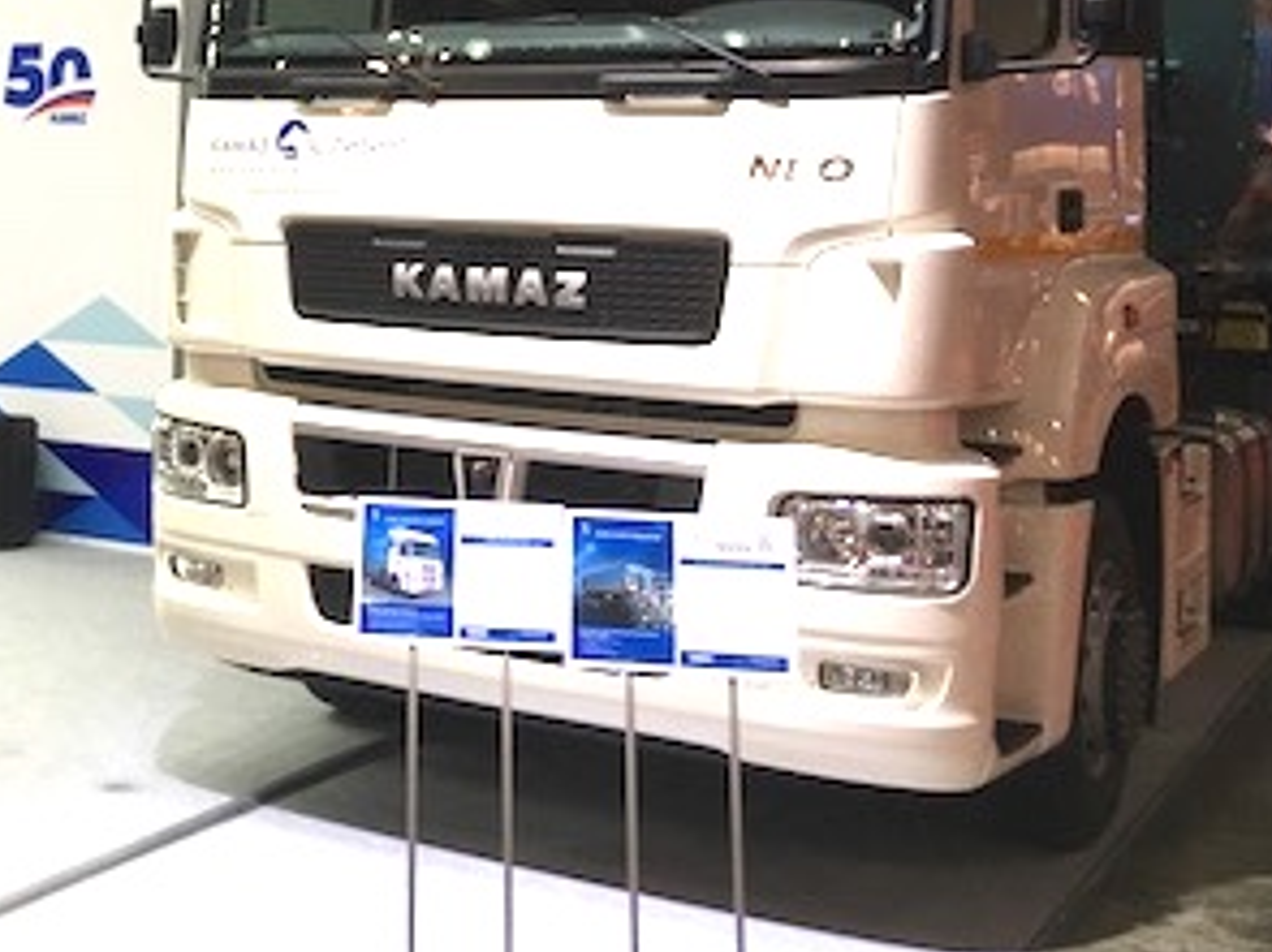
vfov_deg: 25.9
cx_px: 203
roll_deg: -0.7
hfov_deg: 33.6
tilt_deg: +0.1
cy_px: 142
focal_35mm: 55
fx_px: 2020
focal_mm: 4.15
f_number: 2.2
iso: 40
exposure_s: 1/100
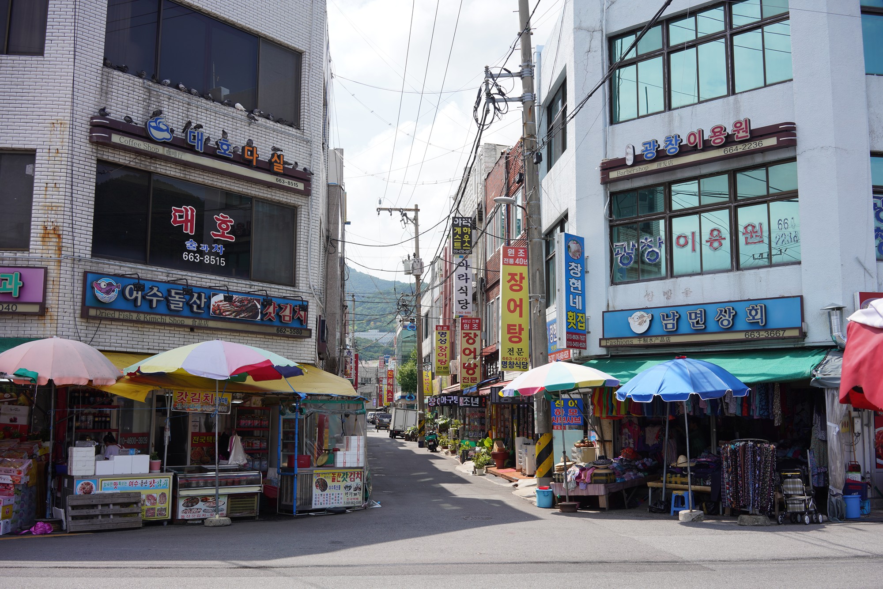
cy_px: 294
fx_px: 859
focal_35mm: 35
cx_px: 442
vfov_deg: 37.9
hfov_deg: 54.4
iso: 100
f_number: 10
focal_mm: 35
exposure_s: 1/125
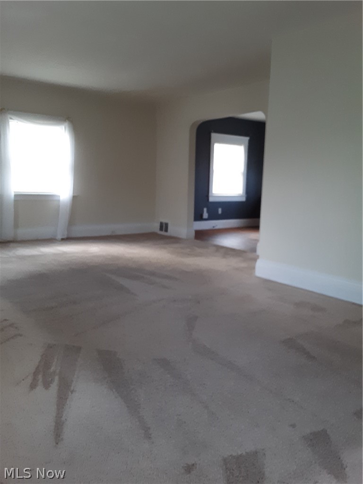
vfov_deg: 63.4
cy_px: 242
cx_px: 182
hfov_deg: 49.7
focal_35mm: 28
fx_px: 391
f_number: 1.9
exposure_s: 1/40
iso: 125
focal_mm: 2.91
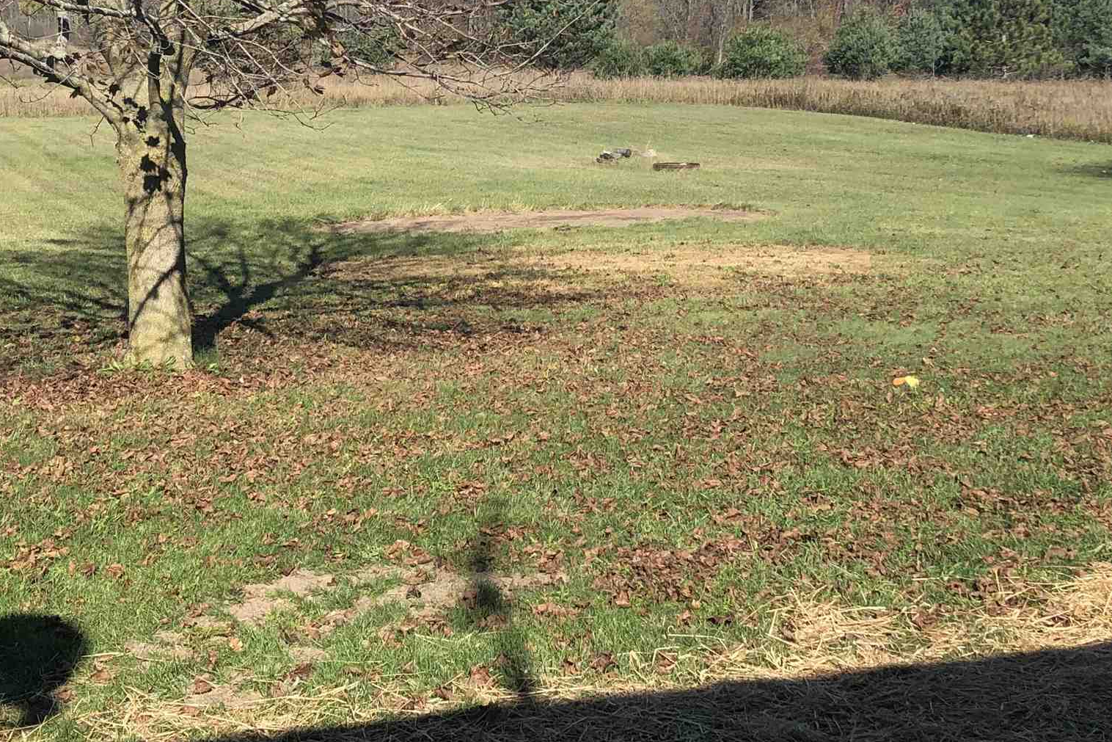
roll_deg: -0.4
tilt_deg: -6.6
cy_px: 239
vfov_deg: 22.9
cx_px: 465
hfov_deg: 33.9
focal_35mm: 59
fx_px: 1822
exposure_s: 1/1215
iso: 20
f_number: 1.8
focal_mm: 3.99
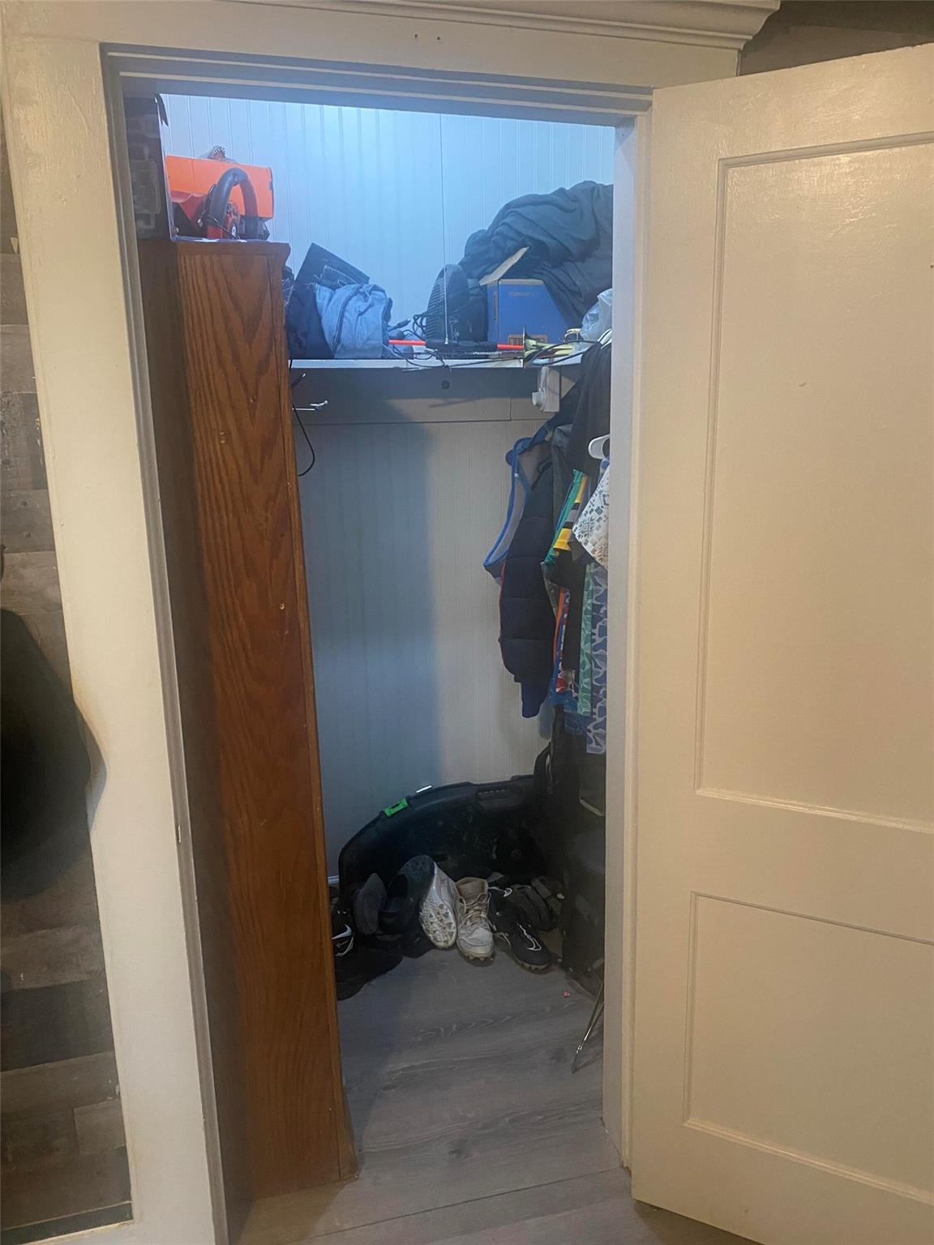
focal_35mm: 26
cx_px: 467
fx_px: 935
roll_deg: +2.0
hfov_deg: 53.1
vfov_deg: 67.3
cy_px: 622
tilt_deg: -13.6
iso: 320
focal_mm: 4.25
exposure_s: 1/60
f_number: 1.8
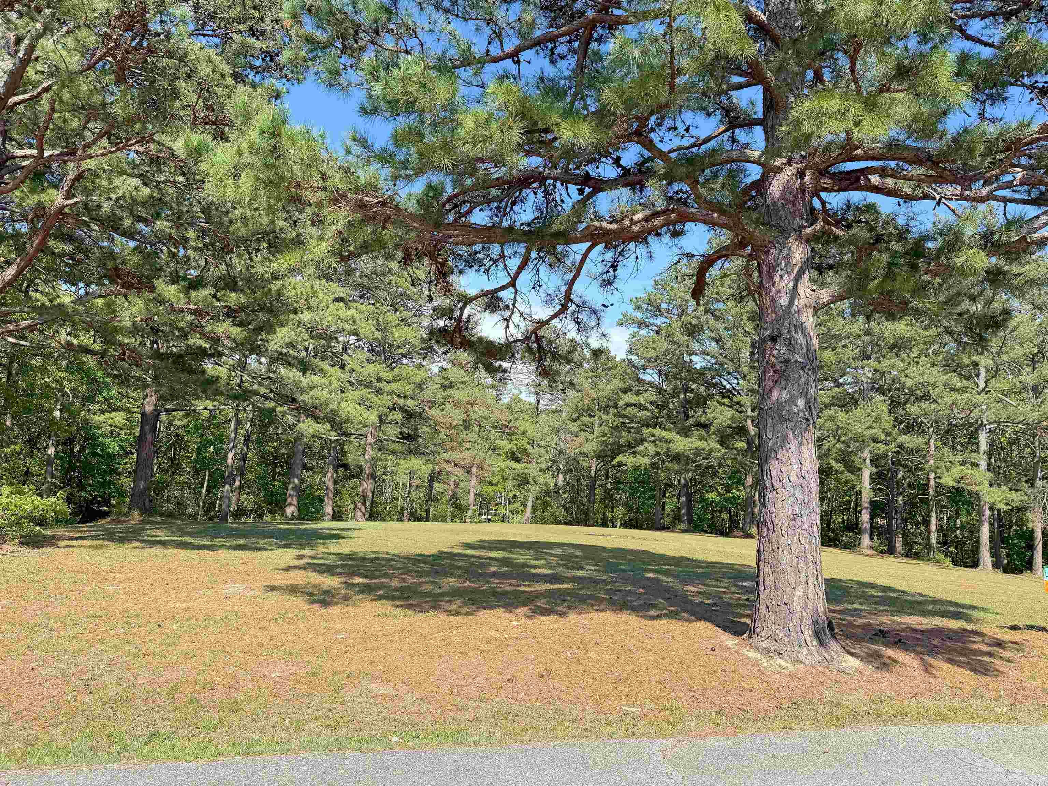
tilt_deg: +6.9
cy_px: 393
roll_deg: -4.1
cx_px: 524
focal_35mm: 24
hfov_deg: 71.6
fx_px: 727
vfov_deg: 56.8
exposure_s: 1/2299
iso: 80
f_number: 1.78
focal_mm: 6.76
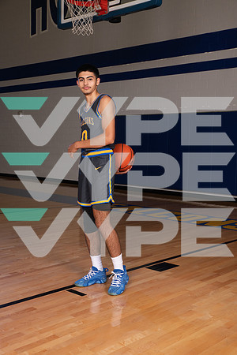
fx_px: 454
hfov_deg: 29.2
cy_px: 178
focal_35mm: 46
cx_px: 118
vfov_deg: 42.7
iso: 500
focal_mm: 46
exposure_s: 1/320
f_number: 7.1
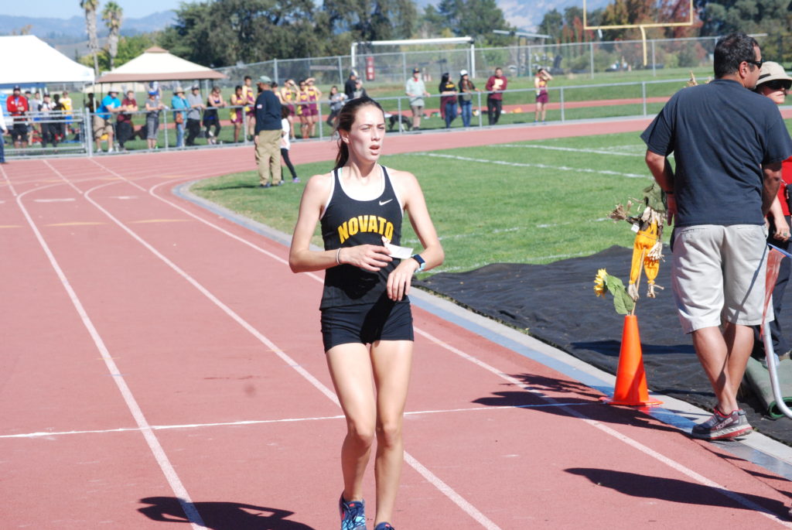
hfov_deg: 15.9
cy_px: 265
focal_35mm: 129
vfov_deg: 10.7
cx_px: 396
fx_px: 2841
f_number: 10
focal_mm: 86
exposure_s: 1/1600
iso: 1000
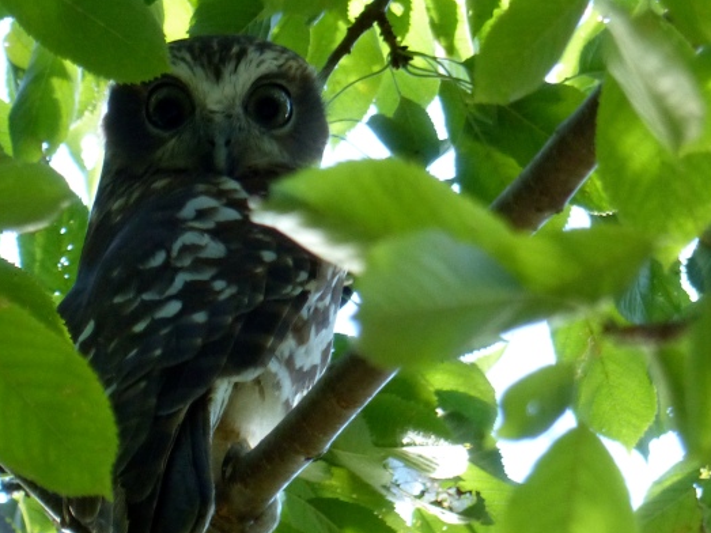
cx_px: 205
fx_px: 19816
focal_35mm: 965
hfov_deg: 2.1
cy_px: 254
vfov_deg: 1.5
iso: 400
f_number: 4
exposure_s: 1/100
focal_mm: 88.7
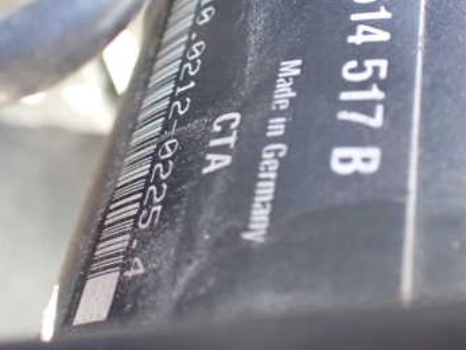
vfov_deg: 27.9
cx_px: 215
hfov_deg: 36.8
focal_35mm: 52
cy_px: 110
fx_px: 701
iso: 800
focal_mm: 5.4
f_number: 2.3
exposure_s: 1/30
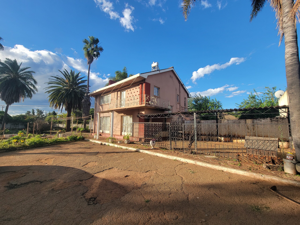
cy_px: 112
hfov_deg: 106.2
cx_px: 150
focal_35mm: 13
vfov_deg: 89.9
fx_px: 113
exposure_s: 1/677
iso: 50
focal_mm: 2.2
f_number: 2.2
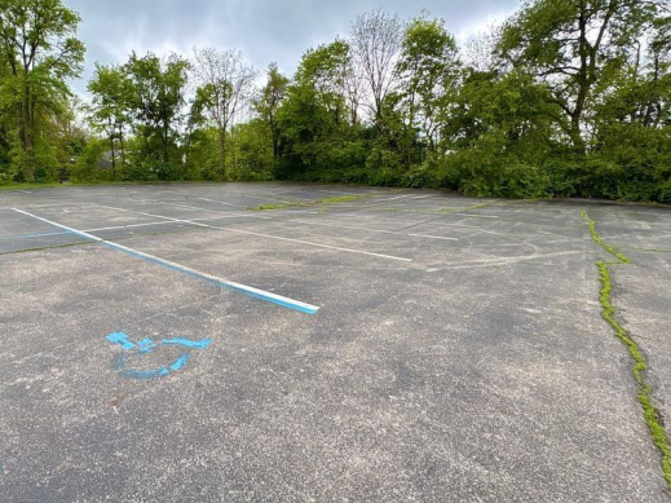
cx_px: 263
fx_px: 349
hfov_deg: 86.5
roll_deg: -0.8
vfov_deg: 71.2
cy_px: 215
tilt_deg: -7.9
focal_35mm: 18
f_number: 2.2
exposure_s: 1/537
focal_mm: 2.22
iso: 64
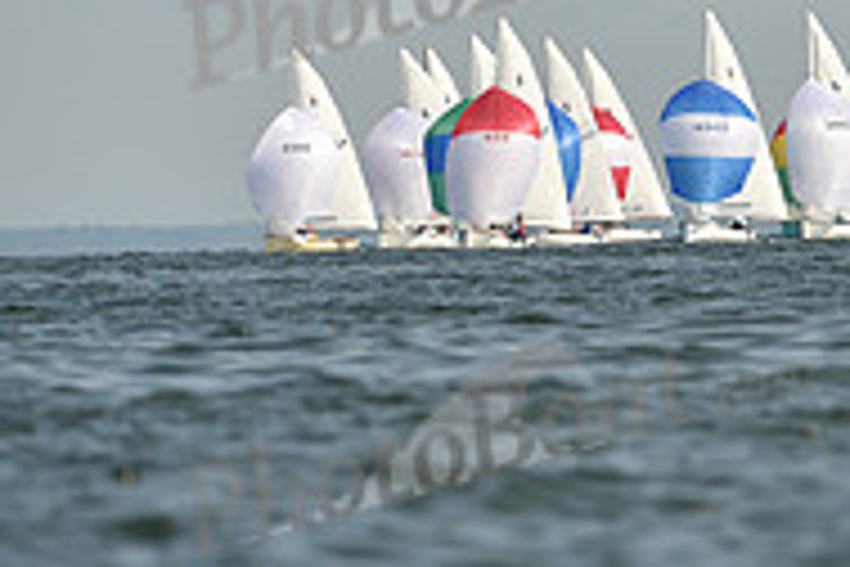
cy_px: 142
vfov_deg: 1.5
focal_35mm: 892
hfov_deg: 2.3
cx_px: 1052
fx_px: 21059
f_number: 6.3
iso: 250
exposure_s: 1/1600
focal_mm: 290
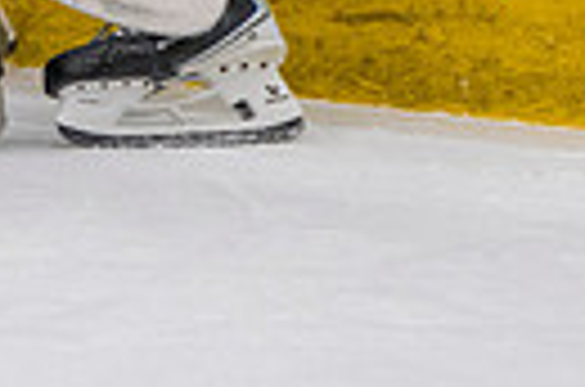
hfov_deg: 2.3
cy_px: -446
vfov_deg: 1.5
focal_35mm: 898
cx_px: -80
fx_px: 14557
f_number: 3.2
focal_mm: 155
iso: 2000
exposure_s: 1/640
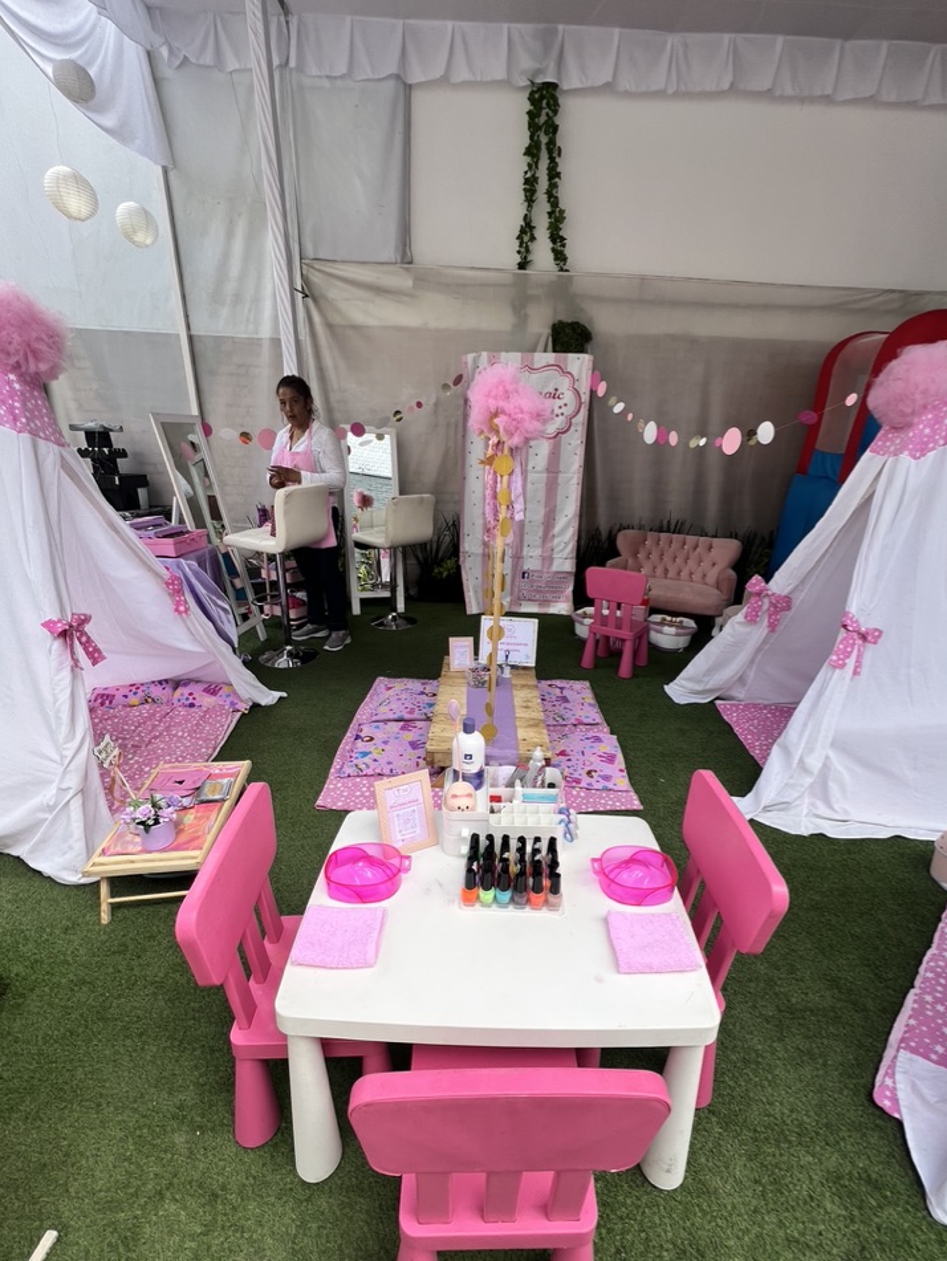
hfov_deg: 85.7
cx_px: 494
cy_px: 670
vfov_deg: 101.9
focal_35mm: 14
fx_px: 510
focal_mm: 1.57
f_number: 1.8
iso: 32
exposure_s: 1/254
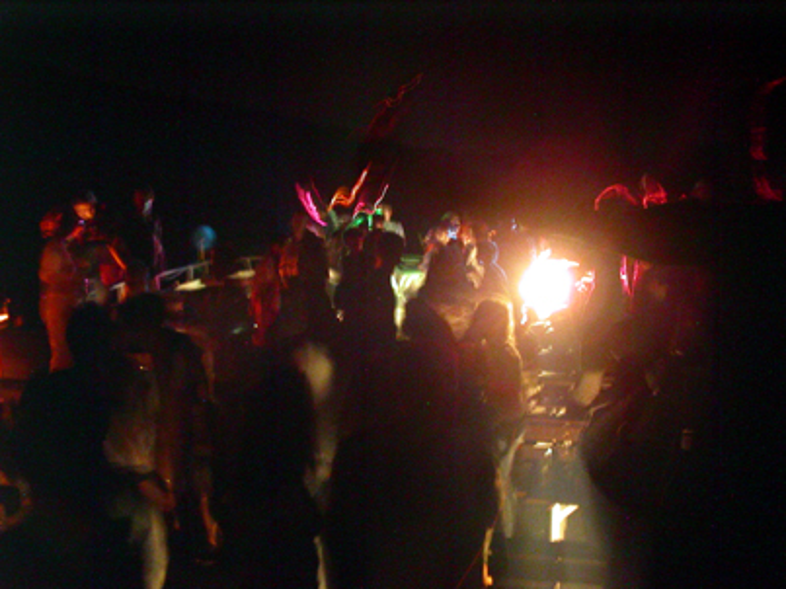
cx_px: 393
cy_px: 294
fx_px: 863
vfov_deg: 37.7
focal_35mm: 38
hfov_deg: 49.0
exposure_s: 1/2
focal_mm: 7.8
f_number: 2.8
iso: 800
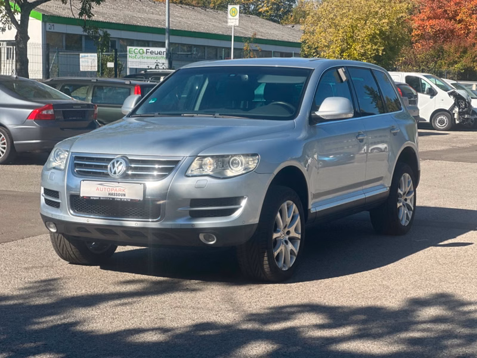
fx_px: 1061
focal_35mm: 77
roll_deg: -0.3
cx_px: 238
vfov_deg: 19.1
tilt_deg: -3.9
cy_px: 179
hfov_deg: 25.3
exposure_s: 1/521
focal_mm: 9
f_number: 2.8
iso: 32
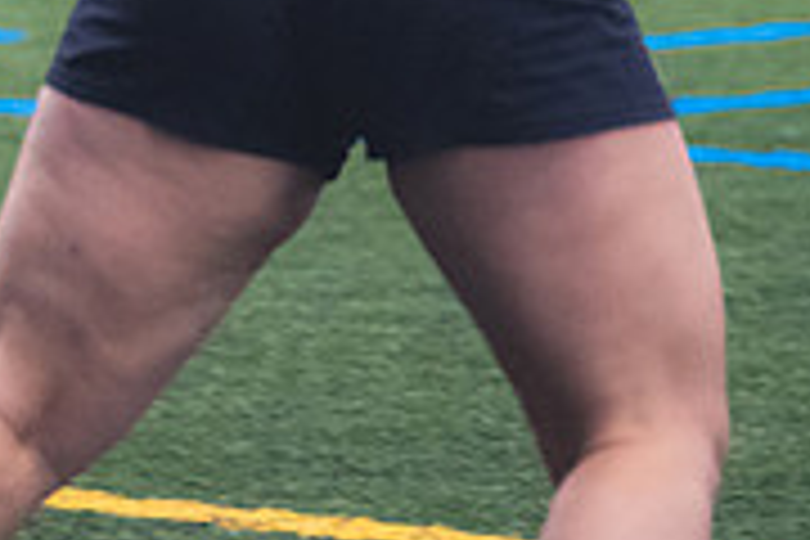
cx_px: -234
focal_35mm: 604
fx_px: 13589
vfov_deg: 2.3
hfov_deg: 3.4
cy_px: -212
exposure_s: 1/320
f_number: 2.8
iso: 4000
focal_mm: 125
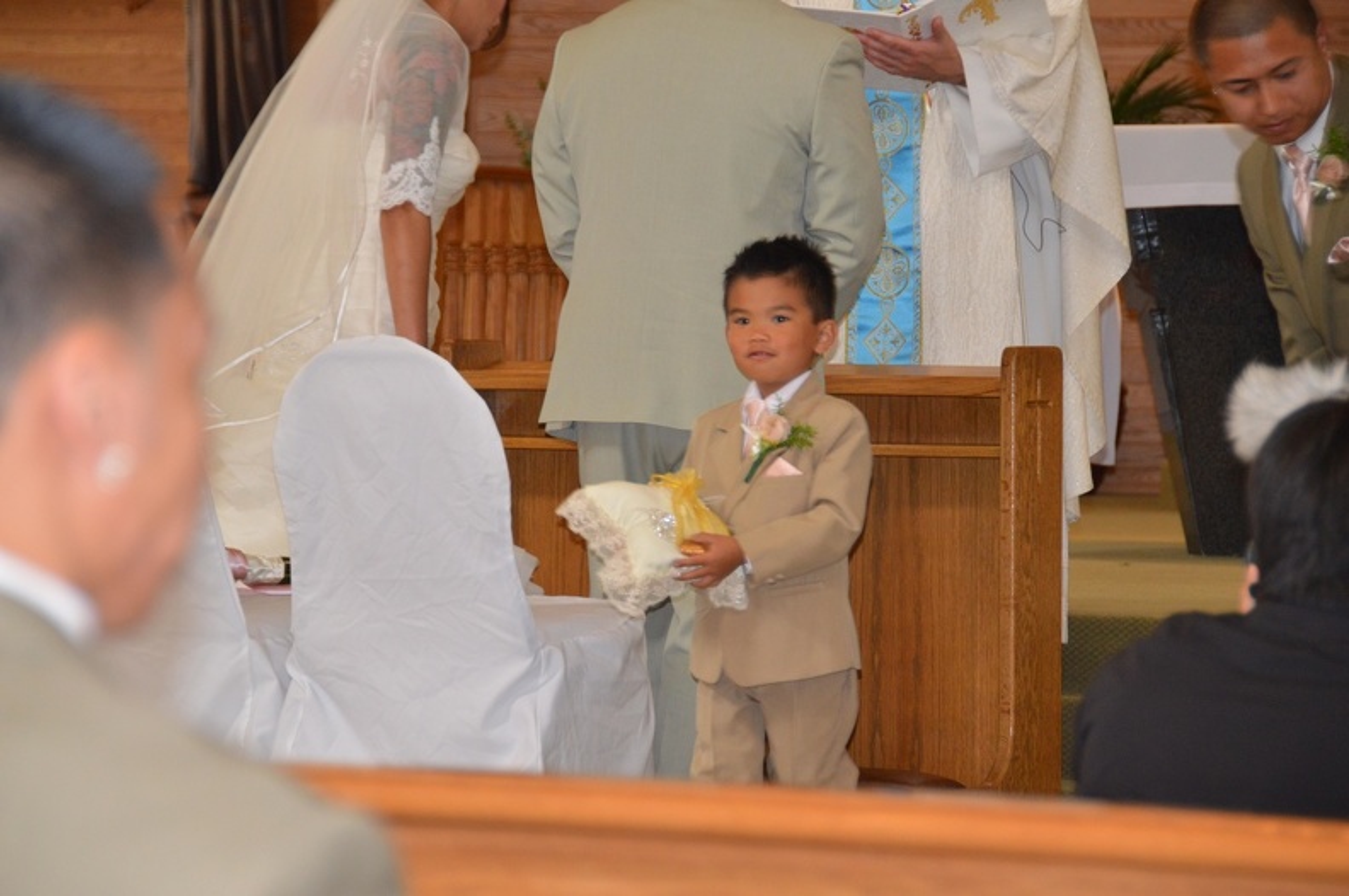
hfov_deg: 11.4
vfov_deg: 7.6
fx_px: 6737
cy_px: 448
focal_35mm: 180
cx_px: 674
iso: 800
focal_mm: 120
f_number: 5.3
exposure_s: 1/60
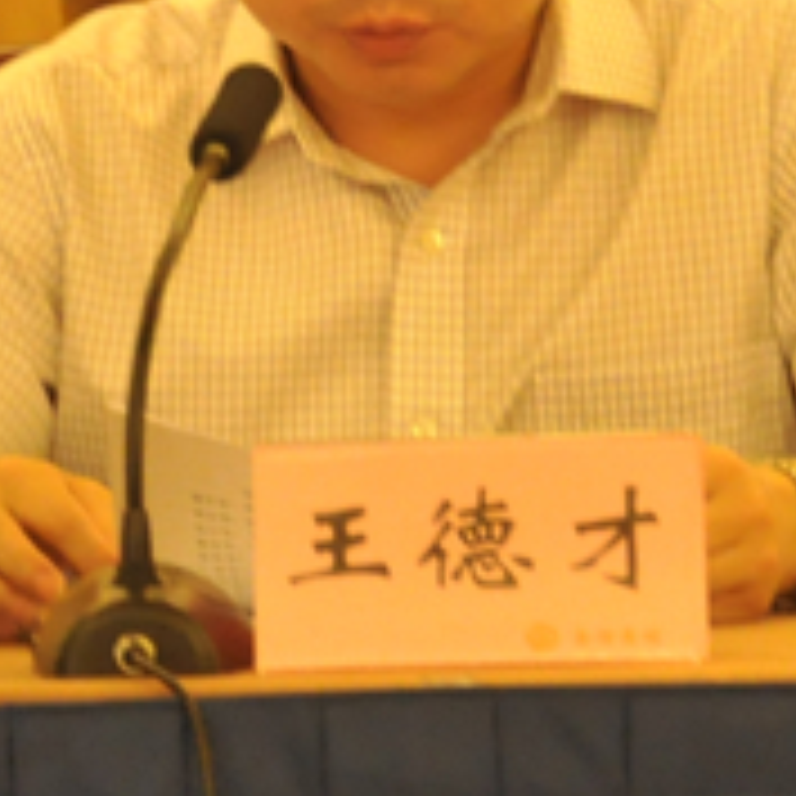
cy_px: 108
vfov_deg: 5.1
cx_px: 396
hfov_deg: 5.1
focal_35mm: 345
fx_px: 8976
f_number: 5.3
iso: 1600
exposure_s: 1/30
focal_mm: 80
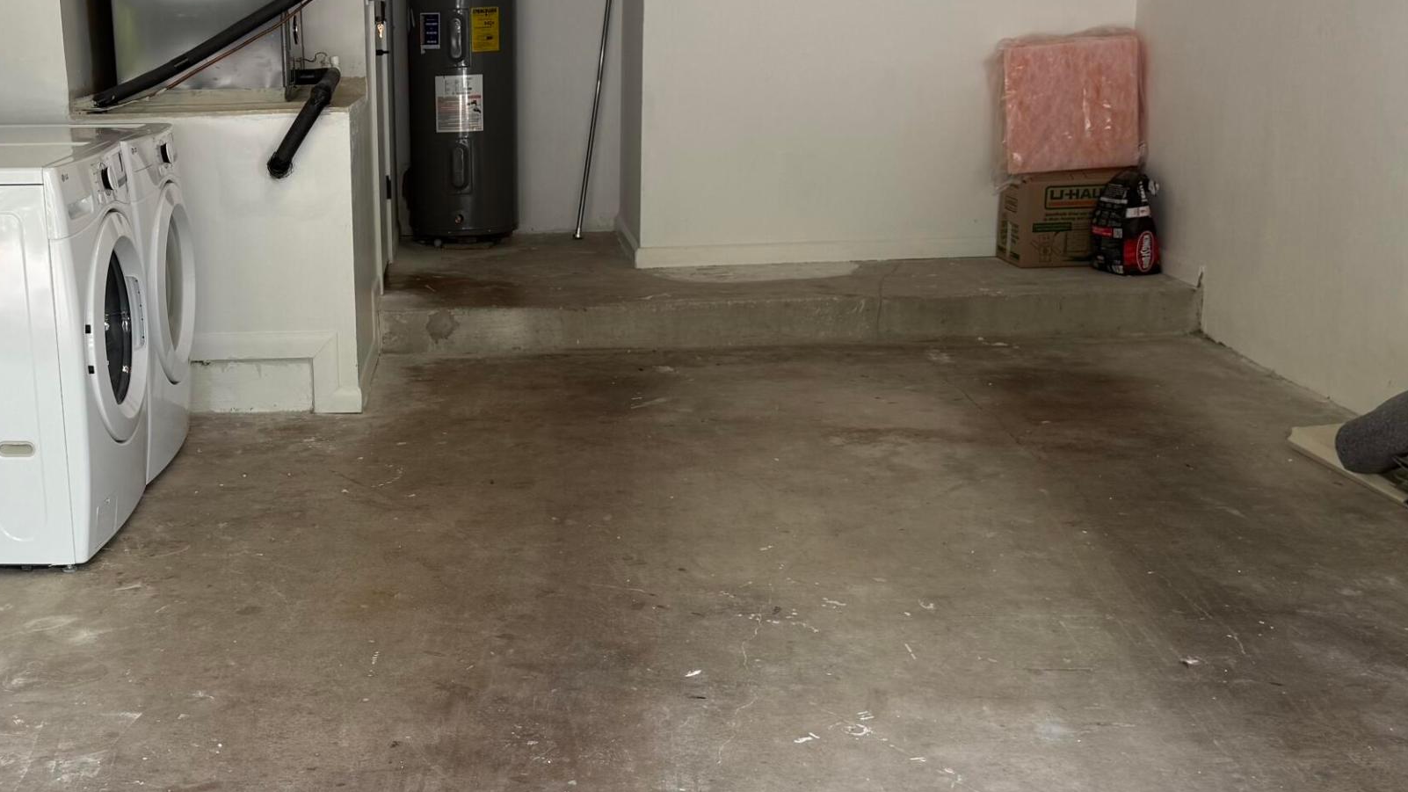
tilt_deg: -13.6
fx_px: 1755
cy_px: 506
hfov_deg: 42.4
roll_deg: +2.4
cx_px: 357
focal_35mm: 47
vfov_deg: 25.3
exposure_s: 1/198
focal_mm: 6.76
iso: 64
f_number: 1.78
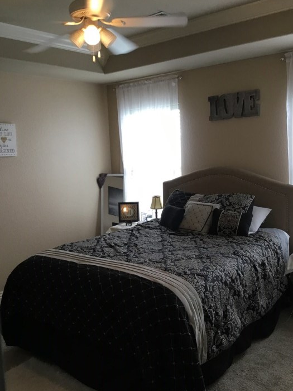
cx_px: 156
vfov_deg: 54.0
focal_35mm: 34
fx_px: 384
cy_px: 192
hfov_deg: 41.8
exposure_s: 1/30
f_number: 2.4
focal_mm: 3.3
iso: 64
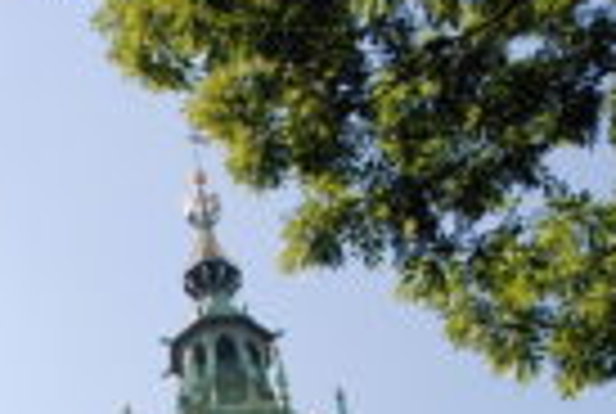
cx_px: 49
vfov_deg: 9.7
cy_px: 686
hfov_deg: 14.8
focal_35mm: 137
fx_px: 2346
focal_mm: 25
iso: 100
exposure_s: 1/200
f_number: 7.1
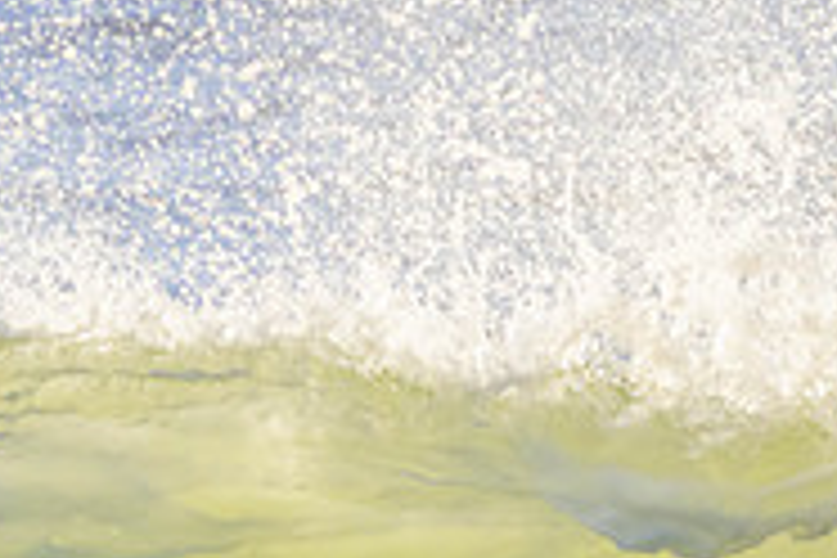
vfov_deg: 0.4
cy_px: 534
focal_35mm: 3432
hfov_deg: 0.6
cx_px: 528
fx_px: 79788
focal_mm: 800
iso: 640
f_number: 11
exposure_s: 1/1000
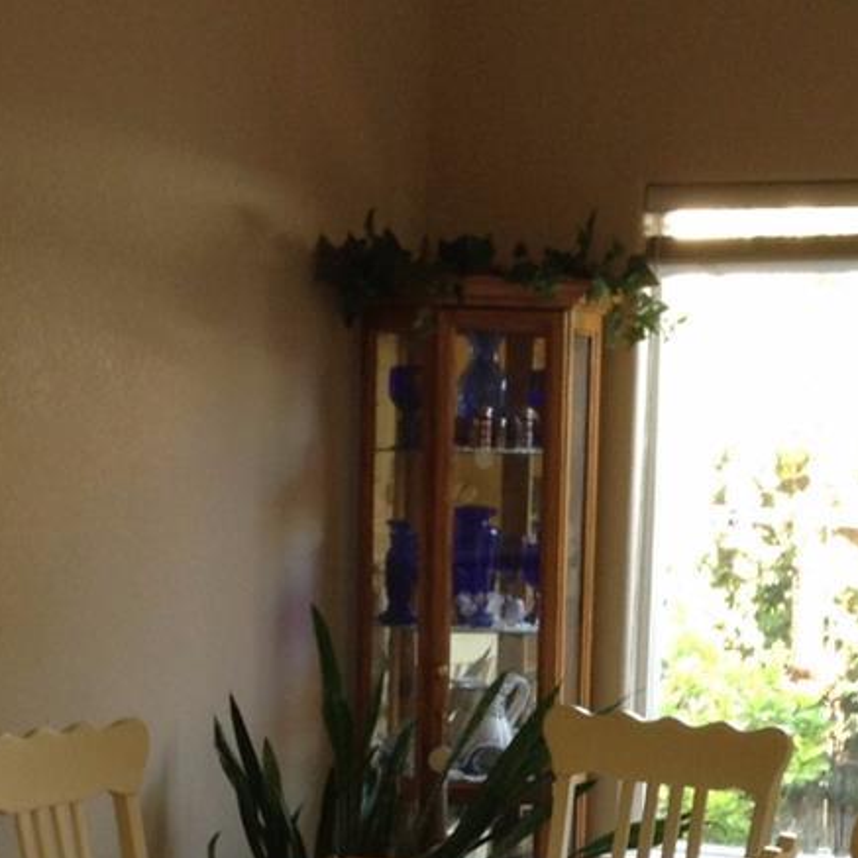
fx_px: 2804
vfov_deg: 17.1
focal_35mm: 100
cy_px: 783
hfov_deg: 17.4
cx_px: 485
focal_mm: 3.3
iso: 40
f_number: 2.4
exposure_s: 1/25
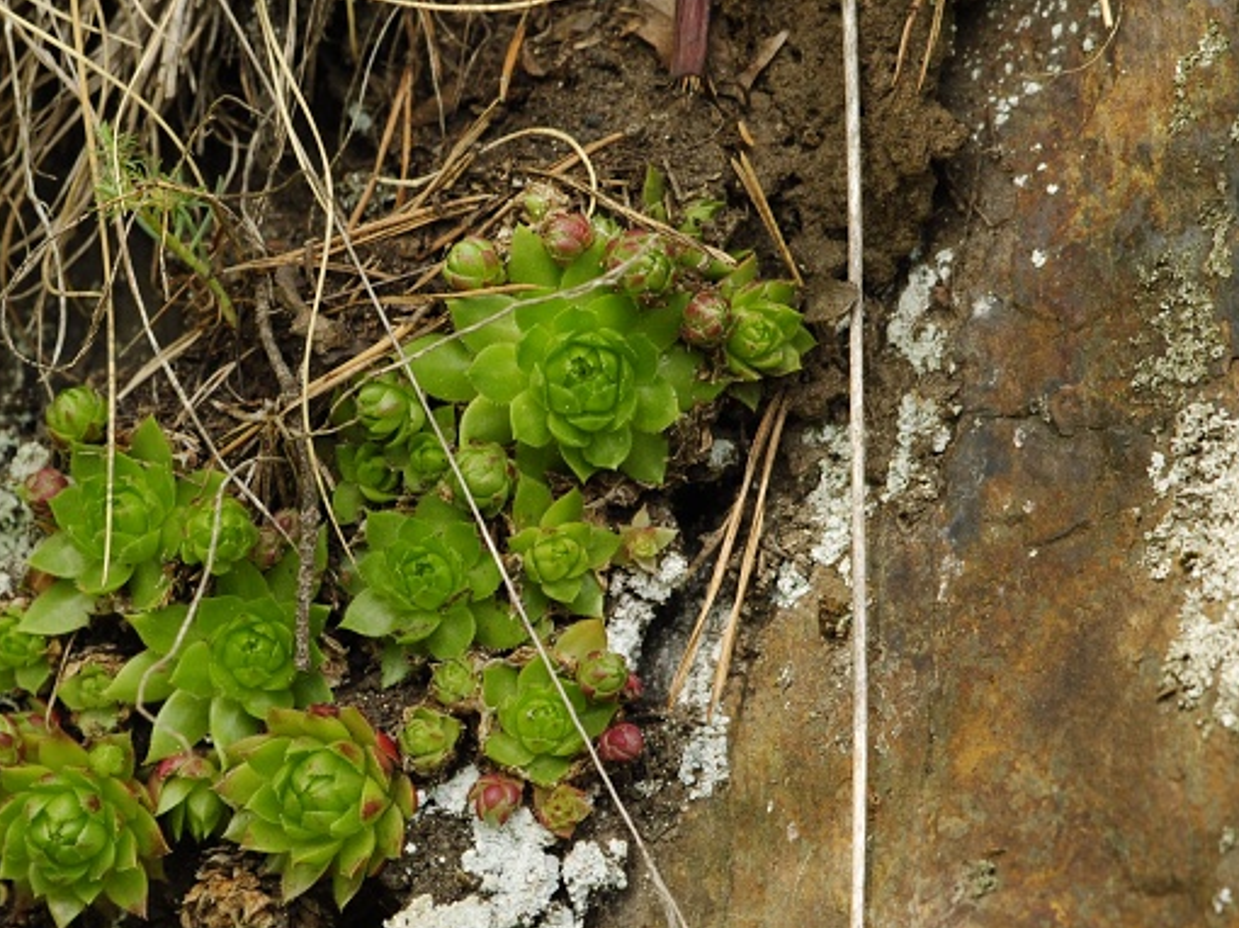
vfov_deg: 7.7
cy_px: 561
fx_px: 6896
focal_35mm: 193
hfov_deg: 10.2
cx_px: 318
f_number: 6.3
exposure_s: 1/80
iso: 100
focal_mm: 85
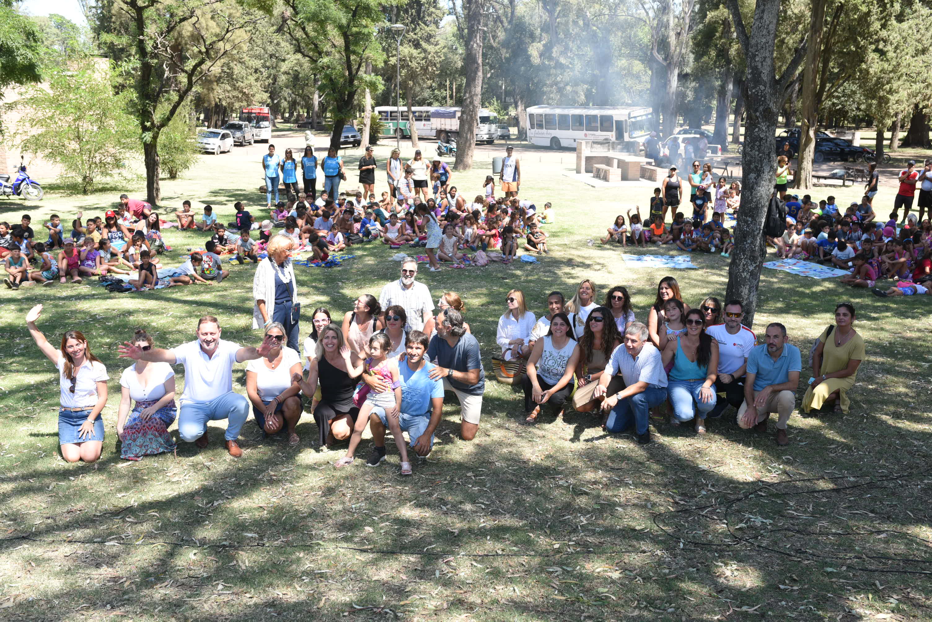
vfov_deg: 37.9
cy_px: 311
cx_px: 466
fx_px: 906
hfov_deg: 54.4
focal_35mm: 35
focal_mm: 35
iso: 200
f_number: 5.6
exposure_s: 1/250
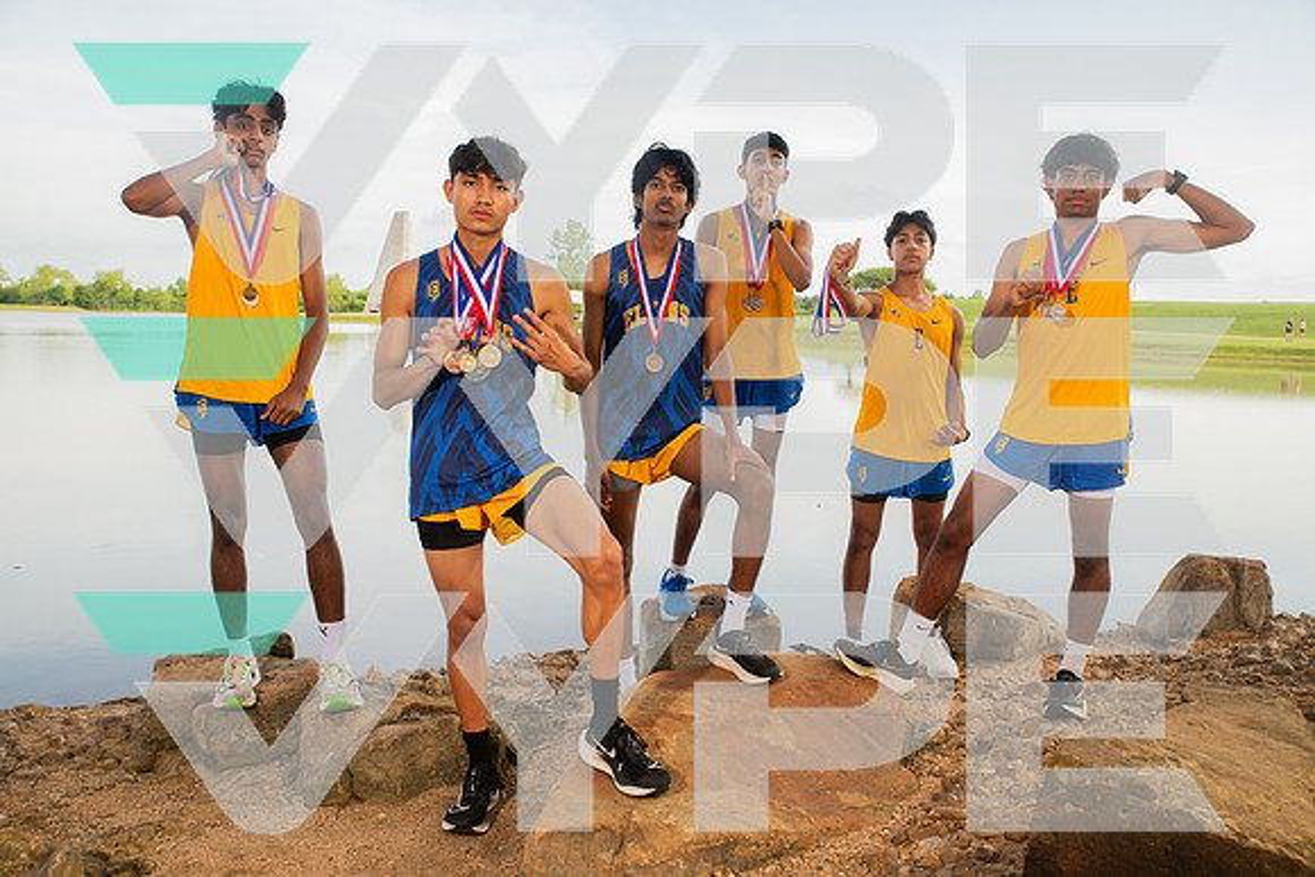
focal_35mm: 32
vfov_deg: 41.1
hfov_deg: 58.7
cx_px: 658
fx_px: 1169
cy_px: 438
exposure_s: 1/320
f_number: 7.1
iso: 500
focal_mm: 32
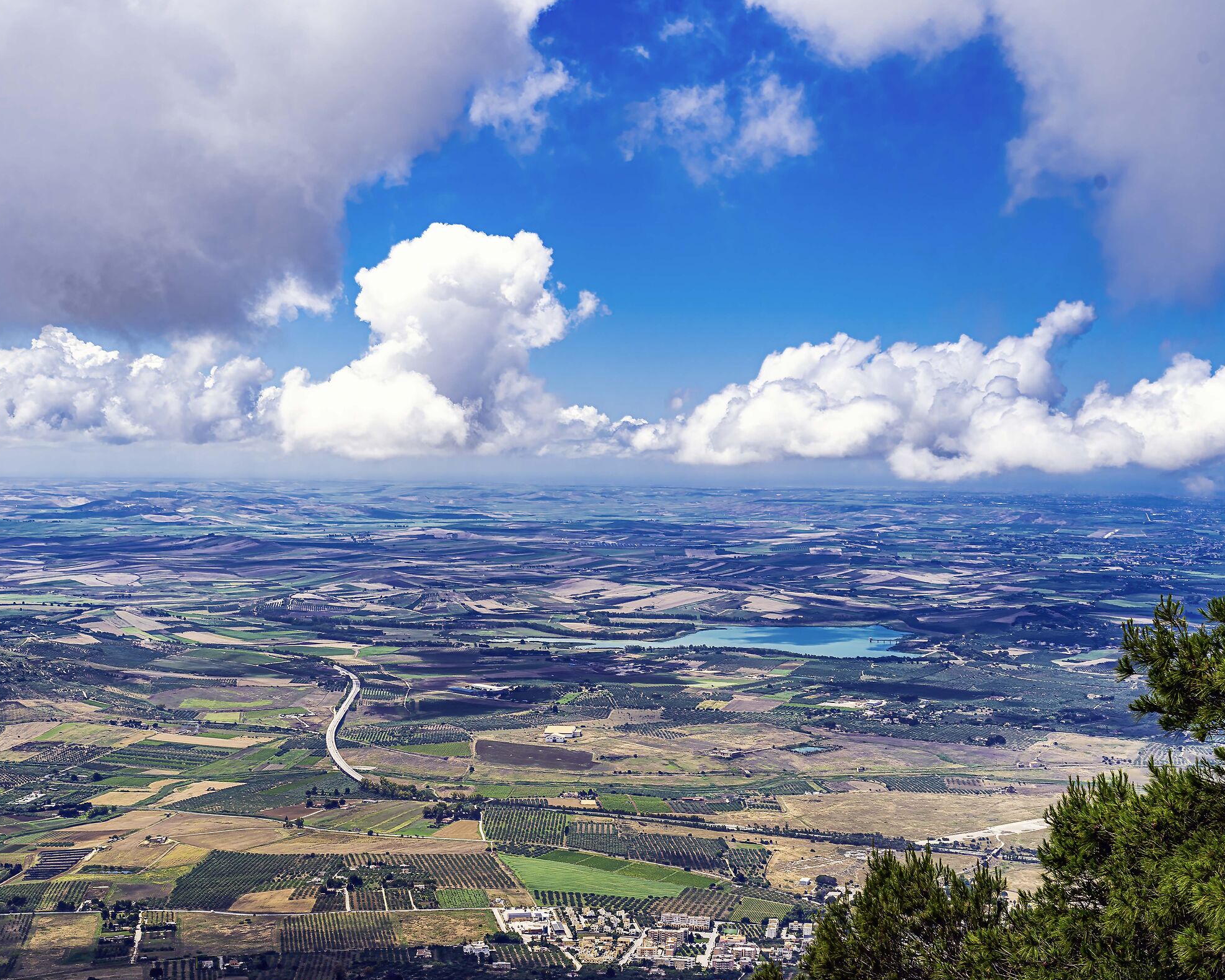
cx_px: 615
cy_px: 491
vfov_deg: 30.8
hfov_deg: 38.1
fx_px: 1776
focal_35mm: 49
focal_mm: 43
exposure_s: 1/250
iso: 125
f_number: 10
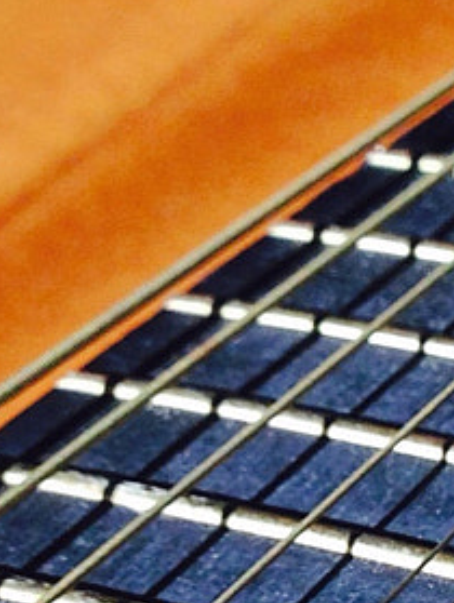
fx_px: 3298
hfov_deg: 7.9
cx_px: 368
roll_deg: -0.9
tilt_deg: -28.5
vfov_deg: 10.4
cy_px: 471
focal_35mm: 189
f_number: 2.4
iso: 50
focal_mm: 4.12
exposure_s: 1/326
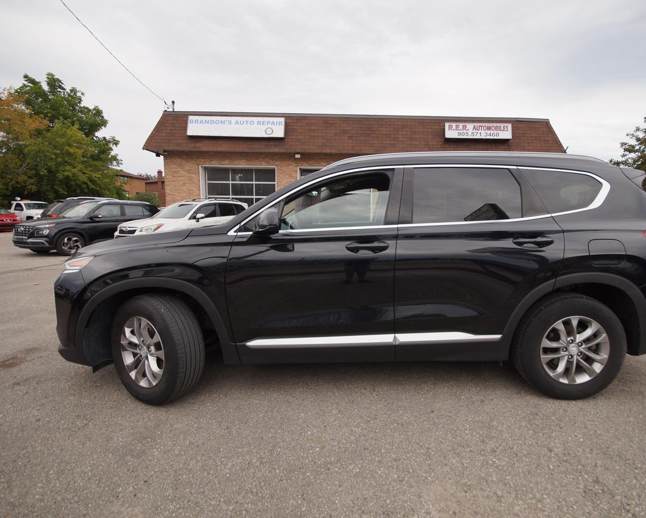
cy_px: 258
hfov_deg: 89.0
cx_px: 370
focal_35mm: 17
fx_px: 325
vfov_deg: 77.0
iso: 100
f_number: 5.6
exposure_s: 1/125
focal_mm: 10
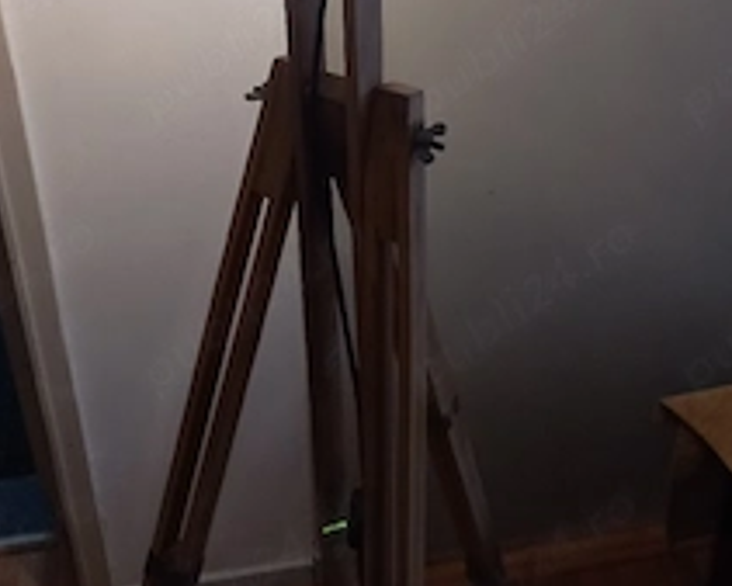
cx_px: 323
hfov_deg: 37.3
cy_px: 76
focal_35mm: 50
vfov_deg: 29.2
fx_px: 1084
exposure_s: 1/60.2
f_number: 1.8
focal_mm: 4
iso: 200
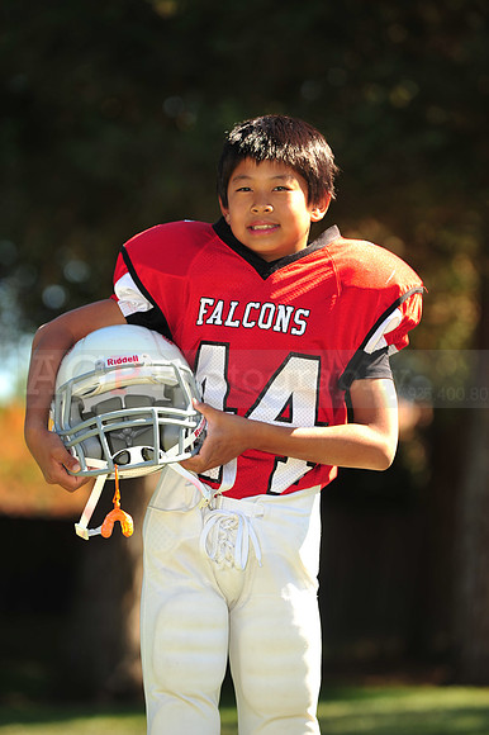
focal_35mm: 180
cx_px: 244
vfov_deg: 11.4
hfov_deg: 7.6
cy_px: 368
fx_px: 3672
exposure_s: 1/320
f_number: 4.5
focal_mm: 180
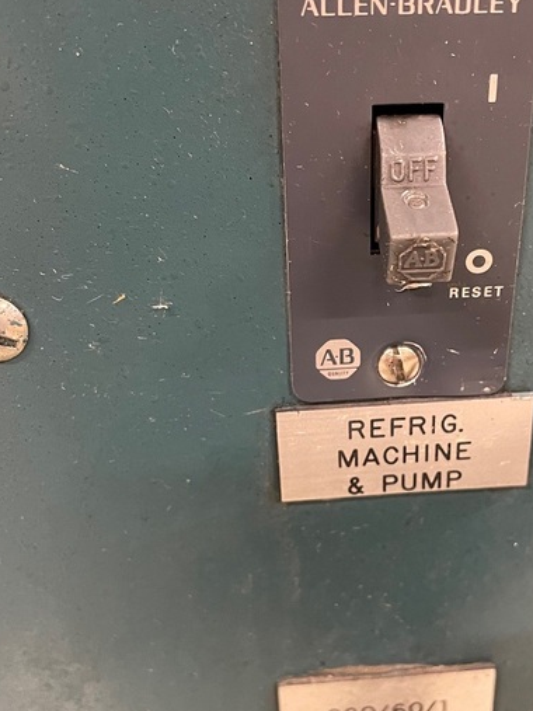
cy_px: 384
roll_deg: +0.3
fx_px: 842
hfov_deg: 34.9
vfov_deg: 45.7
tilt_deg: -28.4
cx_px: 338
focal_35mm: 41
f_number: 1.6
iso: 500
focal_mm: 4.2
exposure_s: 1/30
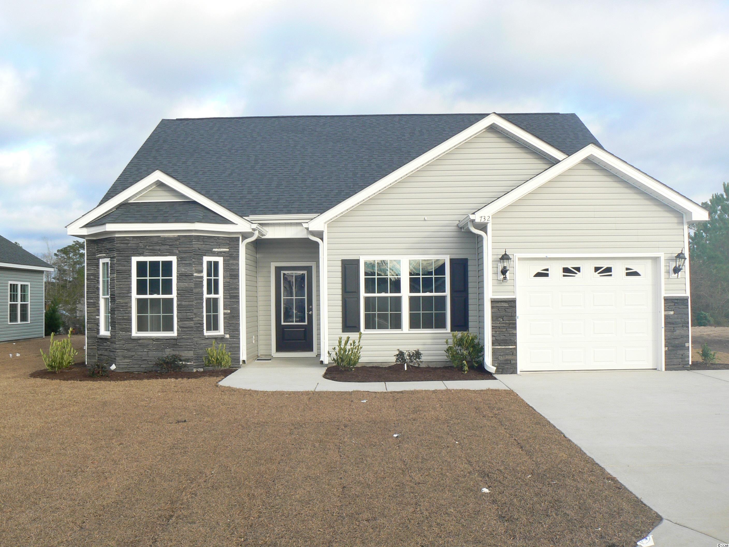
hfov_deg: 51.4
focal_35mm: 36
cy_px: 274
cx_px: 364
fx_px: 758
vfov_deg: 39.7
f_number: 5.6
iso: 80
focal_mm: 6
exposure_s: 1/100
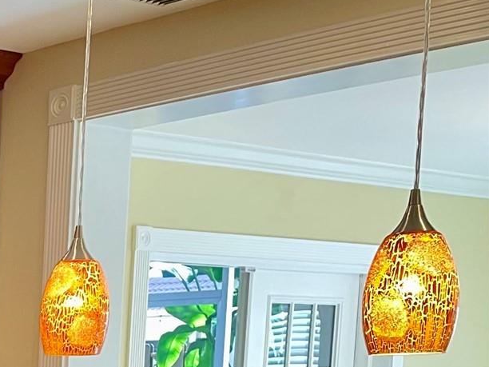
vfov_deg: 15.7
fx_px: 1229
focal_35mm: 87
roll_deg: +0.0
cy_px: 545
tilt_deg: -8.0
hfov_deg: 18.7
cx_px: -326
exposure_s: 1/60
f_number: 1.6
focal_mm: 4.2
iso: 80
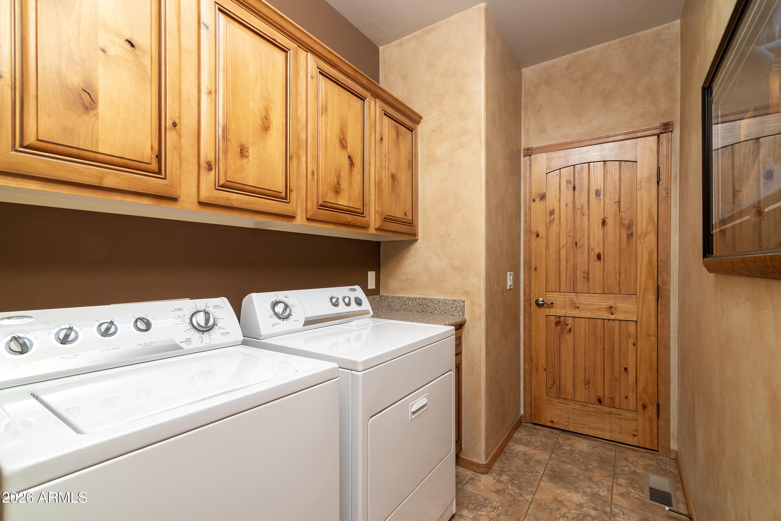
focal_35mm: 16
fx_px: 347
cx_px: 390
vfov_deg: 73.8
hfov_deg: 96.7
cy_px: 260
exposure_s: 1/30
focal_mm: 16
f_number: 11
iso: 320
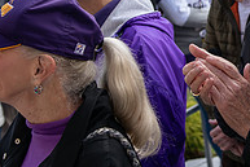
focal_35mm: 102
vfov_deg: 13.2
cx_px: 254
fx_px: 709
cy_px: -5
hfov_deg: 19.4
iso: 160
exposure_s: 1/250
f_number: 3.5
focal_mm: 34
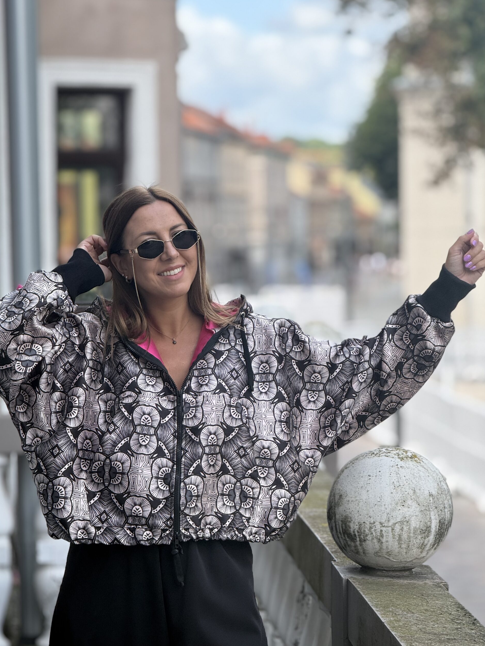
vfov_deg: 16.1
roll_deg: +0.2
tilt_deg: -1.5
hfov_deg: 12.1
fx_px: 2279
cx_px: 244
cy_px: 319
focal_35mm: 122
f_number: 2.8
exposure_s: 1/461
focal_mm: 15.66
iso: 64
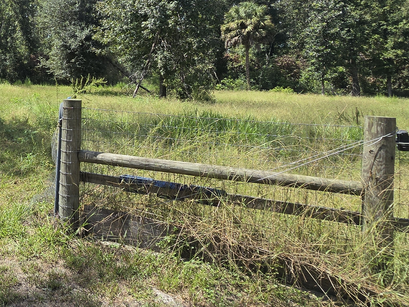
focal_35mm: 31
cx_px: -2
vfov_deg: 43.4
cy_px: 63
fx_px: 366
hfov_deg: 47.9
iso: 50
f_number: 2.2
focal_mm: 2.2
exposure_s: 1/1829
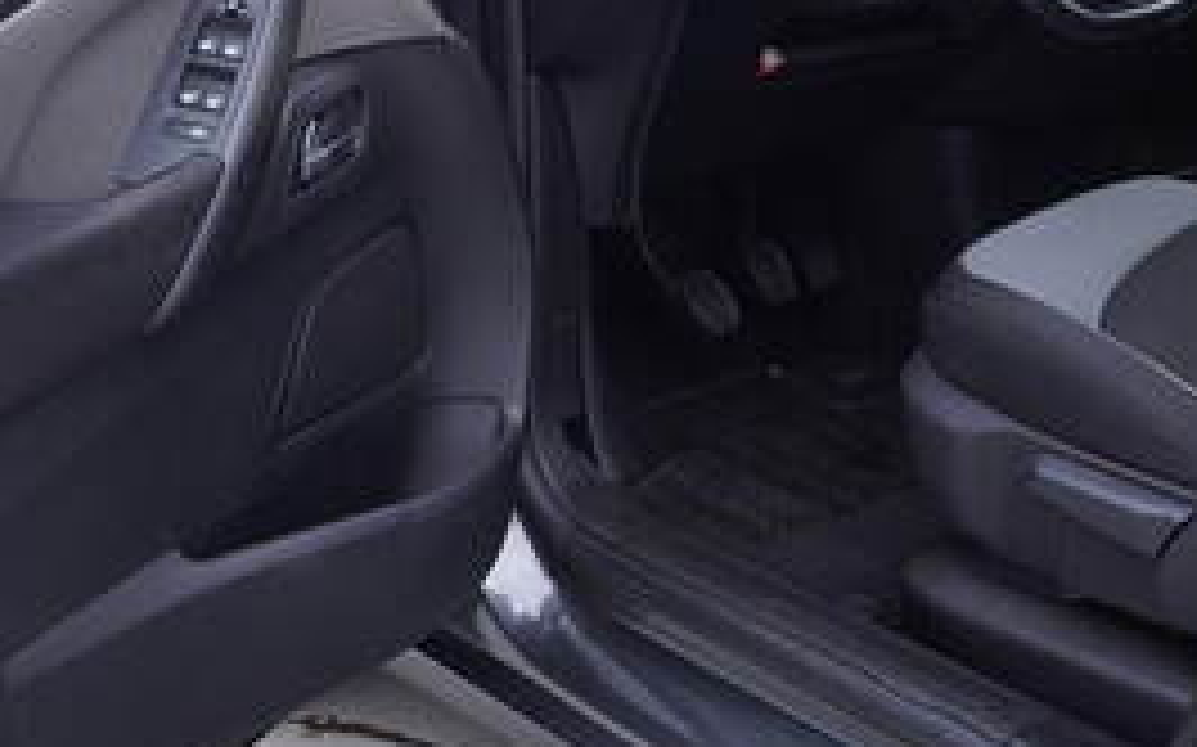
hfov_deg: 27.1
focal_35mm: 76
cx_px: 482
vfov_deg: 16.7
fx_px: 2478
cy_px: -20
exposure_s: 1/50
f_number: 3.2
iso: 125
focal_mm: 24
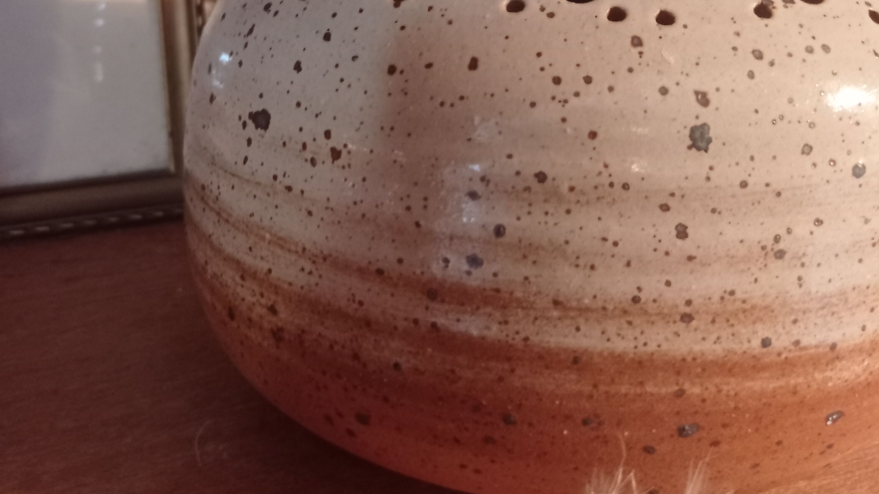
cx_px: 439
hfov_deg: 49.4
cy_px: 82
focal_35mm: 41
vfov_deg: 28.2
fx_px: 956
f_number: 1.79
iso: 850
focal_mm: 4.7
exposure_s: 1/25
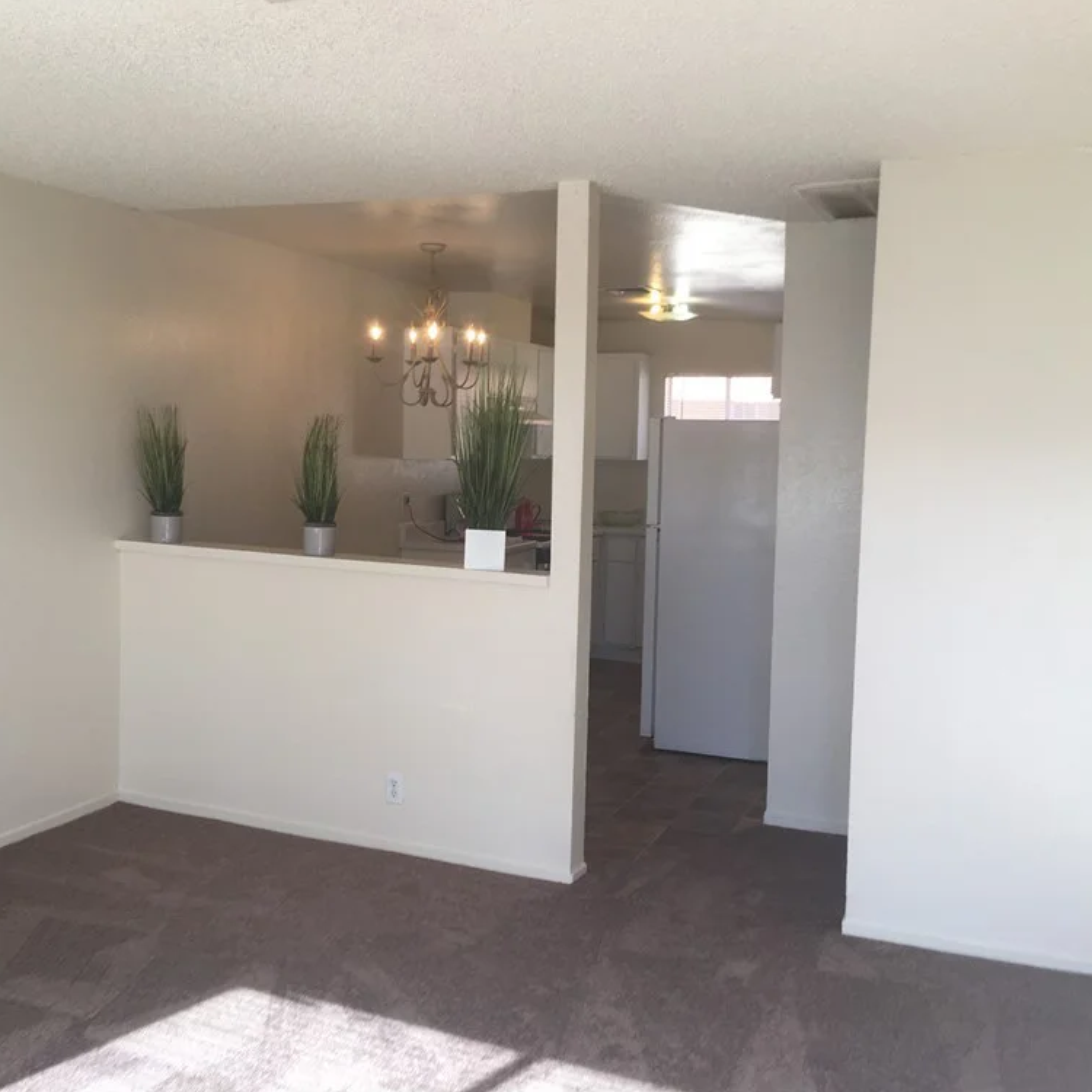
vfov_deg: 47.2
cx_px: 475
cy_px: 536
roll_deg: -0.9
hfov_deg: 47.1
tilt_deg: -3.4
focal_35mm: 35
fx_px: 1249
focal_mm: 4.15
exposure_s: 1/120
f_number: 2.2
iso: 32
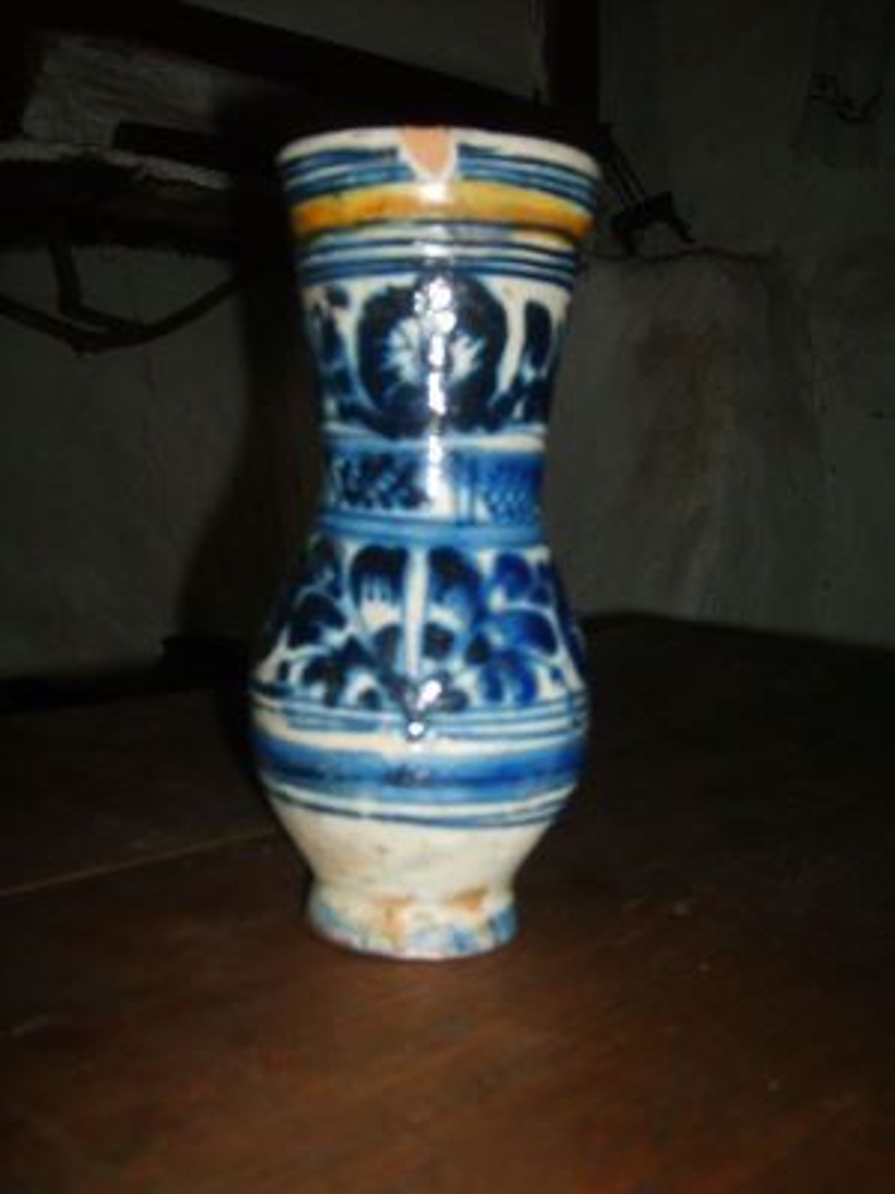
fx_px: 1207
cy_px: 597
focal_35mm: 35
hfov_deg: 40.7
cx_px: 448
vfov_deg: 52.6
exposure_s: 1/45
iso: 100
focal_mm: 5.8
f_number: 2.8
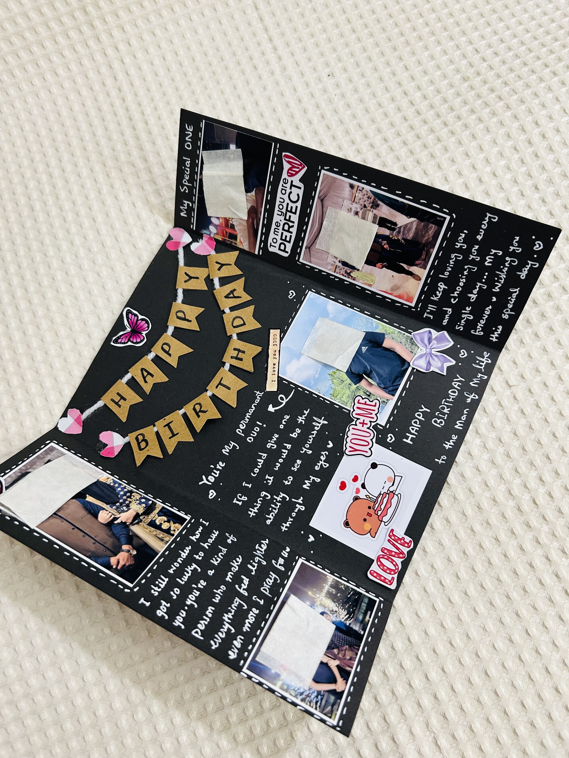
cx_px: 284
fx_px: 570
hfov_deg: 53.1
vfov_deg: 67.3
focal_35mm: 26
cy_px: 379
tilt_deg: -71.1
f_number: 1.5
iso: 100
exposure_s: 1/50
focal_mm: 5.7
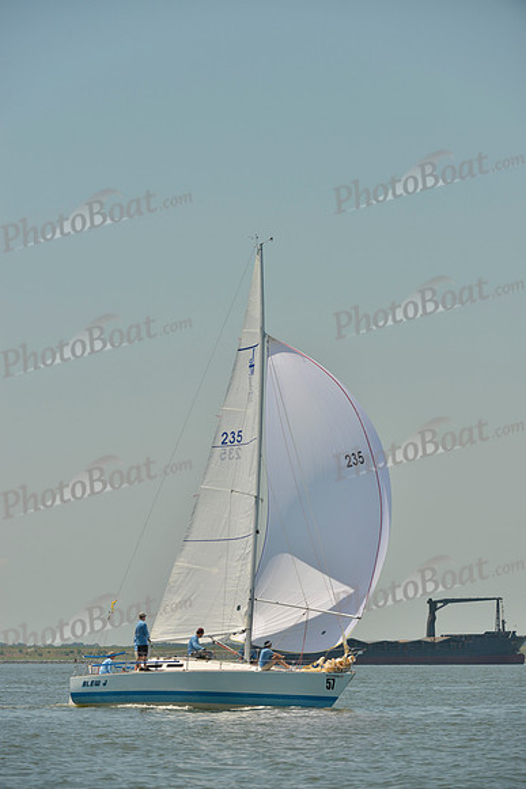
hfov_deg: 6.9
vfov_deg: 10.3
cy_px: 394
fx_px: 4380
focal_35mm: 200
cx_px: 263
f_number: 7.1
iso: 200
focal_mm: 200
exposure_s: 1/1250
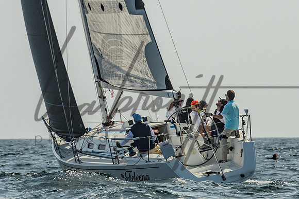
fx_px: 4067
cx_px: 167
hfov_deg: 4.2
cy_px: 71
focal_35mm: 490
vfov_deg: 2.8
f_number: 6.3
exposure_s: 1/1600
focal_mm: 200
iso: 320
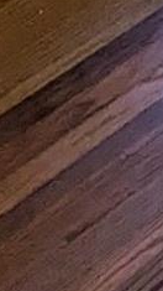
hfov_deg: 4.4
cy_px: -602
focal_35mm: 123
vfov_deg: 10.9
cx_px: 1137
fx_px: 946
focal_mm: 1.95
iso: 48
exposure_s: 1/66.9
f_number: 2.2
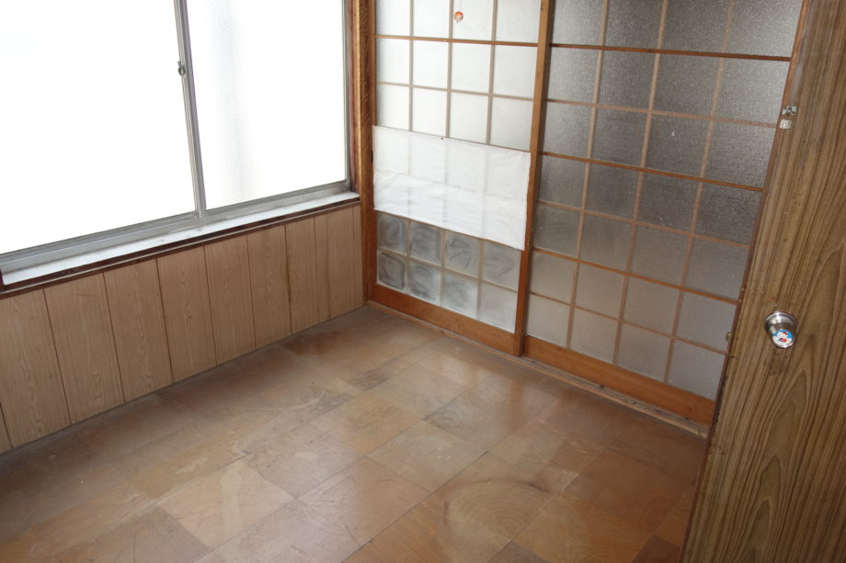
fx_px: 658
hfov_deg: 65.5
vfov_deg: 46.4
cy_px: 282
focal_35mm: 28
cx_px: 423
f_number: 2.8
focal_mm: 10.4
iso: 125
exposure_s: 1/100
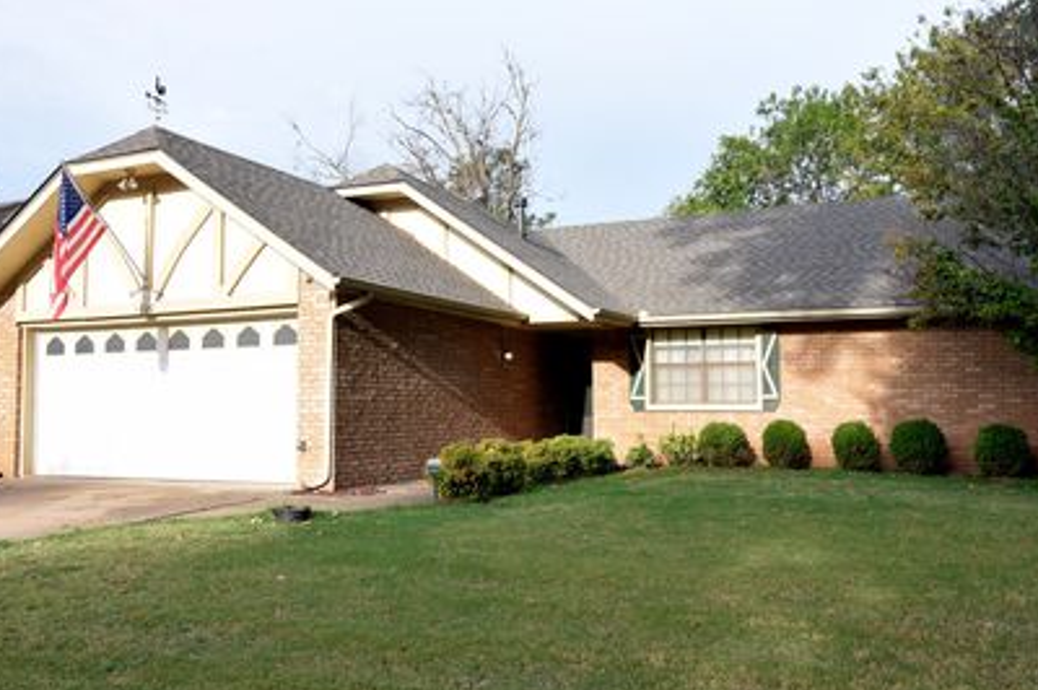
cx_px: 548
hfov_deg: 61.9
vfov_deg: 43.5
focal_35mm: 30
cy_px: 346
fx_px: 864
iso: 200
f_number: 8
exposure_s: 1/250
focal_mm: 16
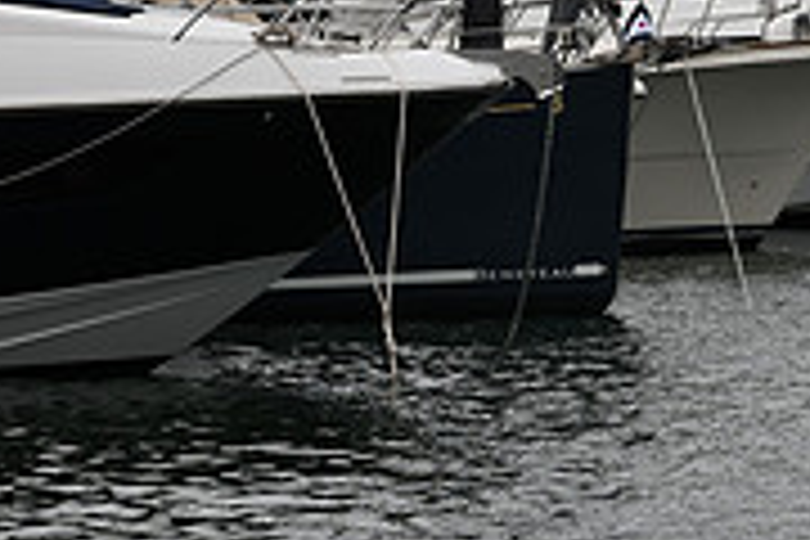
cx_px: 405
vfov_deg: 4.0
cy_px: -34
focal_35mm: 339
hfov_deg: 6.1
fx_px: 7627
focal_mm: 70
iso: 100
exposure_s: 1/640
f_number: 8
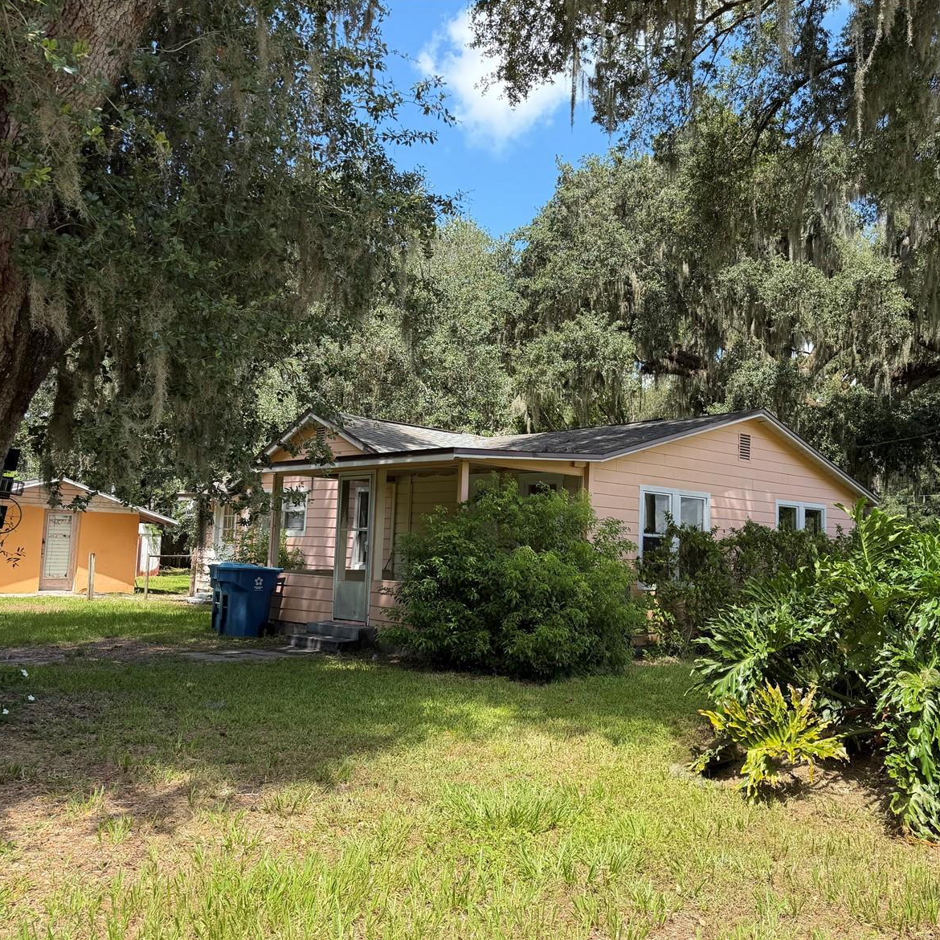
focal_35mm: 29
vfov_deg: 55.6
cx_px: 574
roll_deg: -1.6
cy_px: 480
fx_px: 891
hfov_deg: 55.1
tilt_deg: +3.9
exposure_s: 1/1618
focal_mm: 6.76
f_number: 1.78
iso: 80
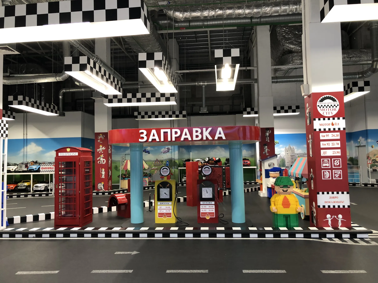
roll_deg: +1.3
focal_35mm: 28
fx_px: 306
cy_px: 142
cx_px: 189
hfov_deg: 63.4
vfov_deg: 49.7
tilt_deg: +3.1
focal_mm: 4
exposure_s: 1/17
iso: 32
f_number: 1.8
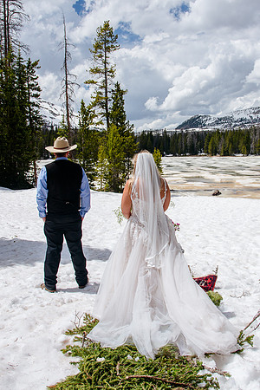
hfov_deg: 33.5
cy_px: 177
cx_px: 153
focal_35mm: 40
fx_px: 431
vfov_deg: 48.6
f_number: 8
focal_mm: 24
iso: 200
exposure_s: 1/640
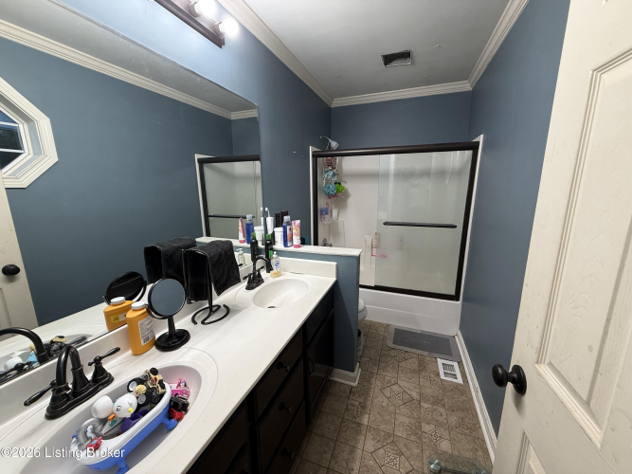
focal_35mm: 14
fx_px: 256
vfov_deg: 85.7
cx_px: 316
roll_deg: +0.1
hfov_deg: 102.1
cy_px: 237
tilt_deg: -11.4
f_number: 2.2
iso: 125
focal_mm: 2.22
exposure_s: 1/120
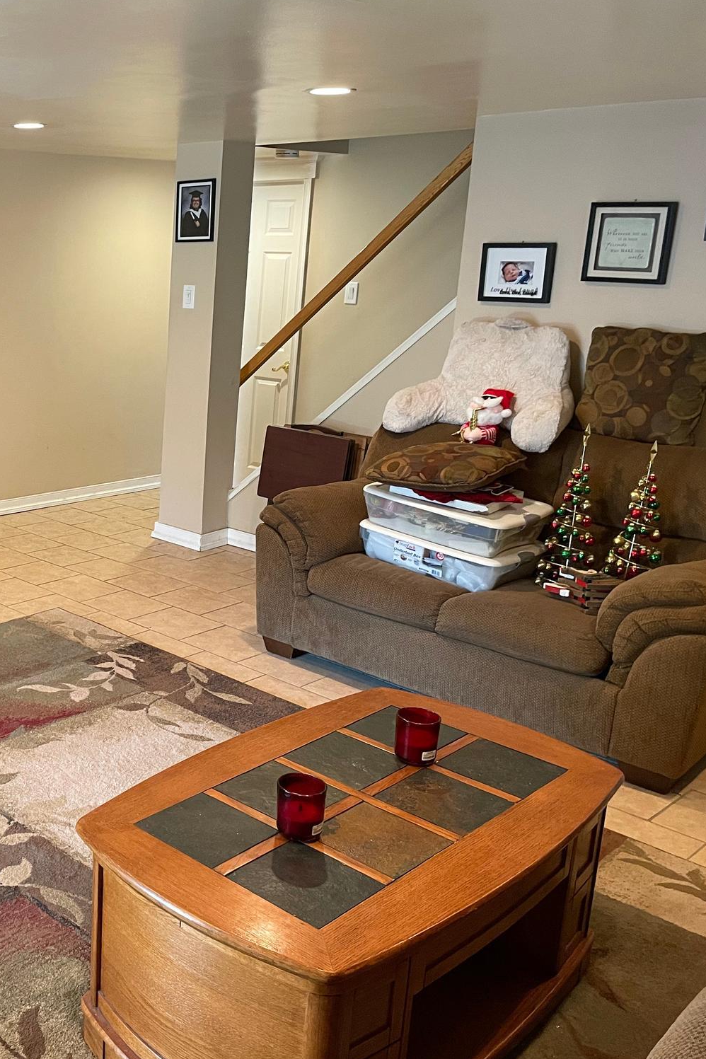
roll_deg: -1.2
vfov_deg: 51.9
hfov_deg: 32.9
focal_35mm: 37
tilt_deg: -14.1
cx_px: -4
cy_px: 523
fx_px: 1088
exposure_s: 1/60
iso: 160
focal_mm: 4.2
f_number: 1.6
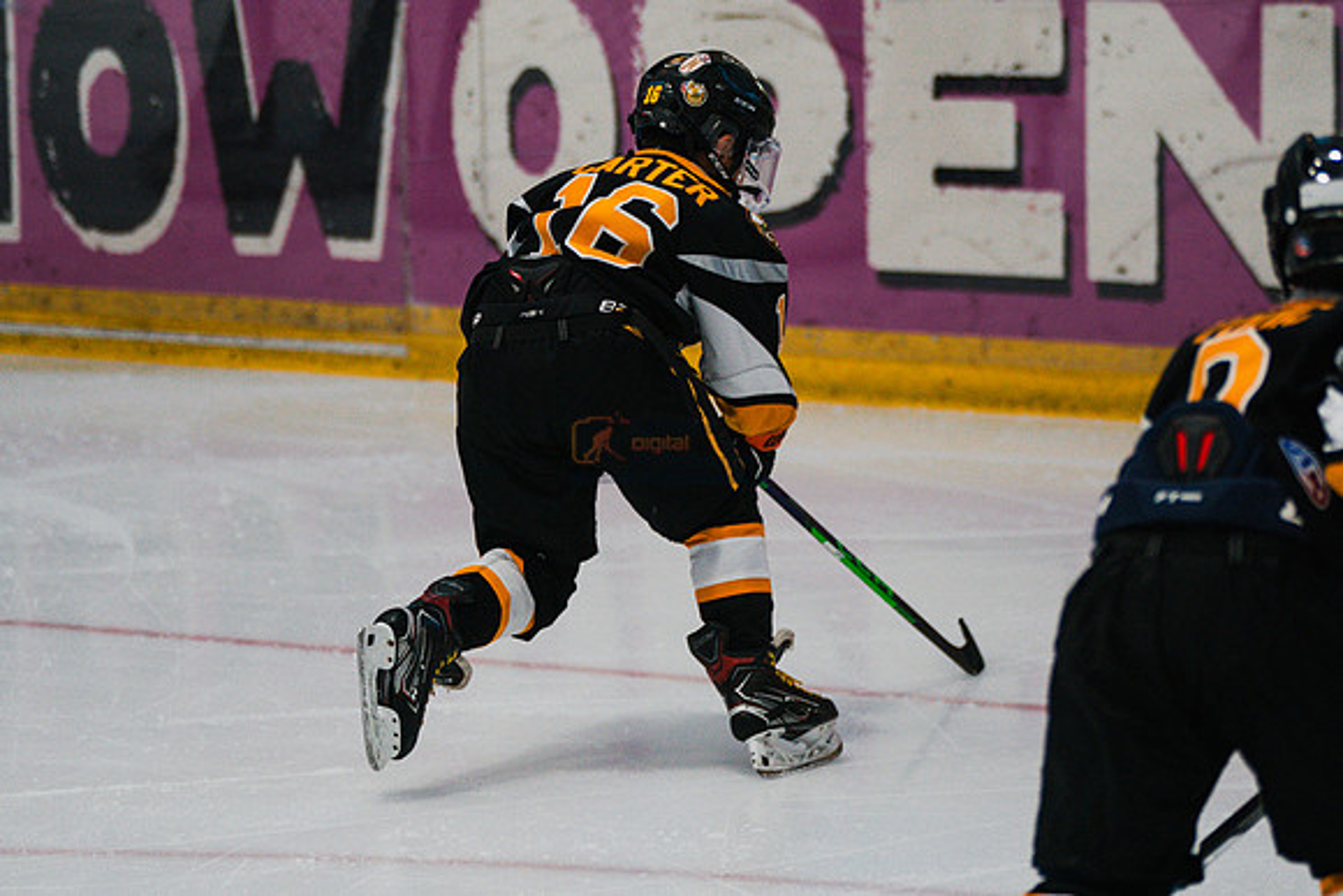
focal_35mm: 226
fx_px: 8429
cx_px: 672
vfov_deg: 6.1
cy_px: 286
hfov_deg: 9.1
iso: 3200
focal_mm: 166
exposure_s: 1/1600
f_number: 3.2
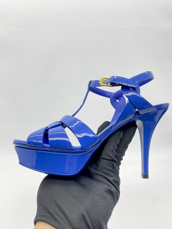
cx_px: 86
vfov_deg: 67.3
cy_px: 114
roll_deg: +1.3
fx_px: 172
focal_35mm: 26
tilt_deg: -20.2
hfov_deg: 53.1
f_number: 1.8
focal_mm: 4.25
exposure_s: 1/100
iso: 40
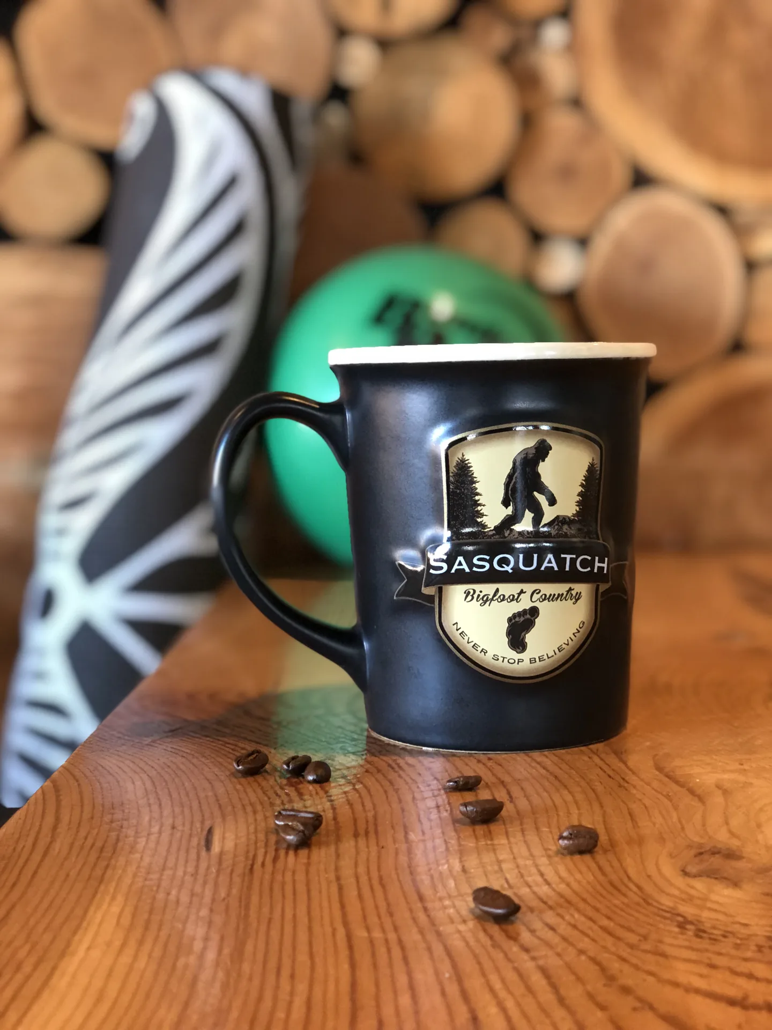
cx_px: 386
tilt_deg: -6.2
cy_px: 515
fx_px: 1546
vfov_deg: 36.8
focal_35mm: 52
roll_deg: +2.0
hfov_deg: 28.0
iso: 160
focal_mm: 6
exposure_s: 1/17
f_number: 2.4
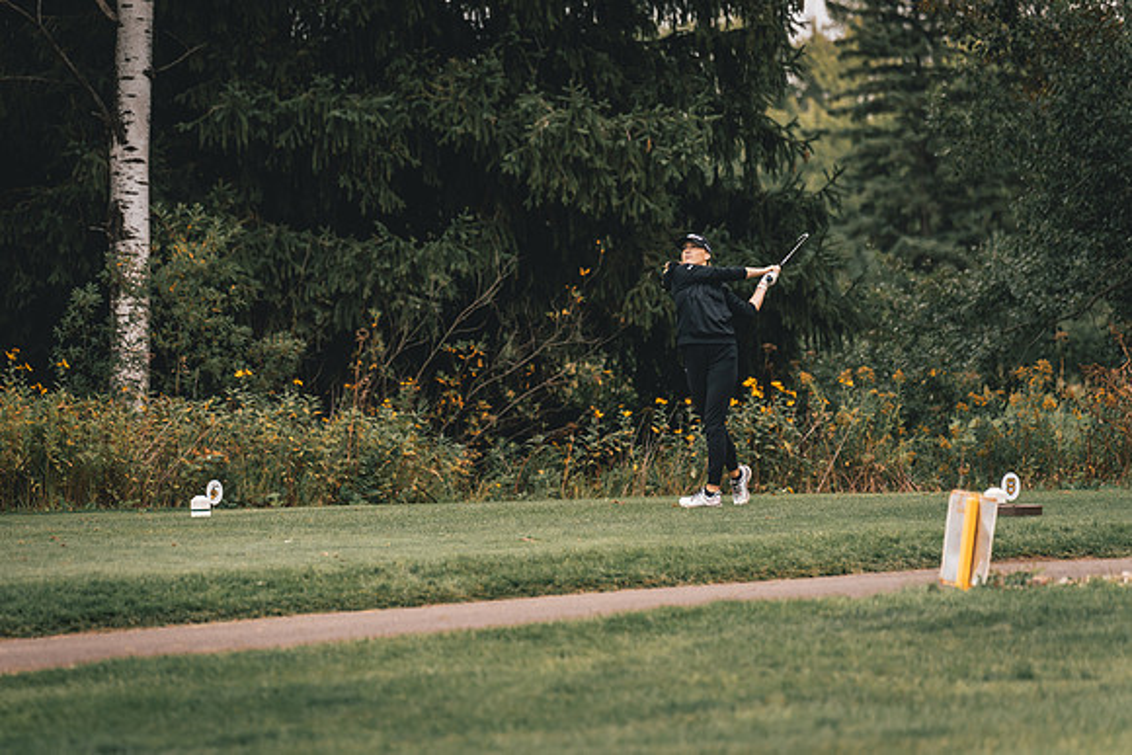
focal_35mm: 191
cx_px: 459
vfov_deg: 7.2
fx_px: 6018
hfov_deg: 10.7
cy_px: 375
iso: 800
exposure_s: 1/3200
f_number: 2.8
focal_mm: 150
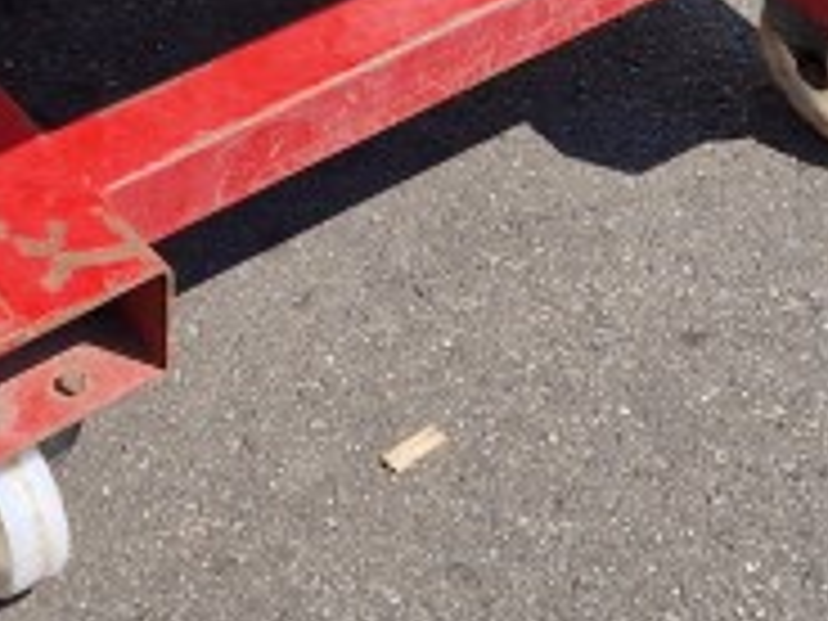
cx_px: 68
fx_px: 3062
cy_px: -342
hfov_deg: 15.2
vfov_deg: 11.1
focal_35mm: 128
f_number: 1.8
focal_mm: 5.4
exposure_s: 1/1160
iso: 50
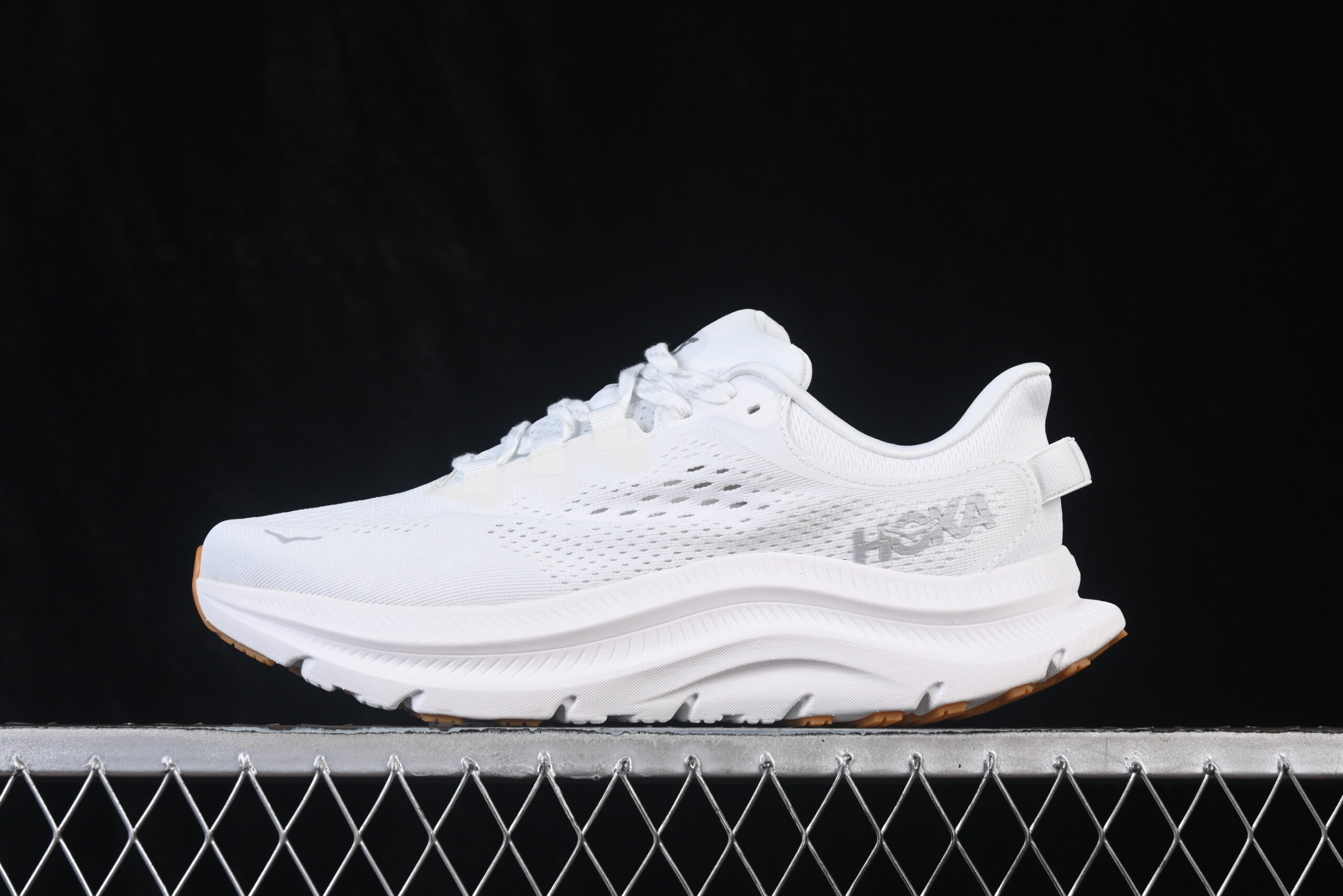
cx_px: 672
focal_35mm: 75
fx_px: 2798
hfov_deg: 27.0
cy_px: 448
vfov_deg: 18.2
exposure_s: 1/80
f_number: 8
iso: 160
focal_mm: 50
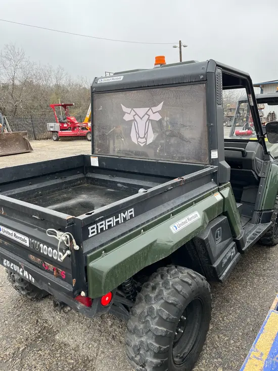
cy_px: 186
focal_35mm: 26
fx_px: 278
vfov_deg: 67.3
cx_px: 139
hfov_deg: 53.1
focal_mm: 5.1
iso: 50
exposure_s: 1/216
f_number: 1.6
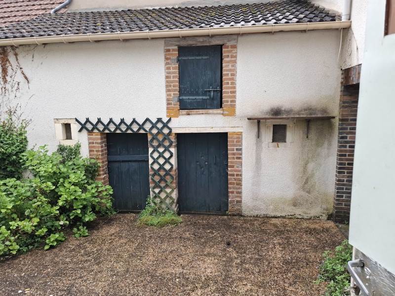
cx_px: 198
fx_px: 262
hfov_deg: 73.9
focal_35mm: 23
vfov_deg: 58.9
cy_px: 148
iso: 50
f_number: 1.8
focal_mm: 5.54
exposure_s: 1/196
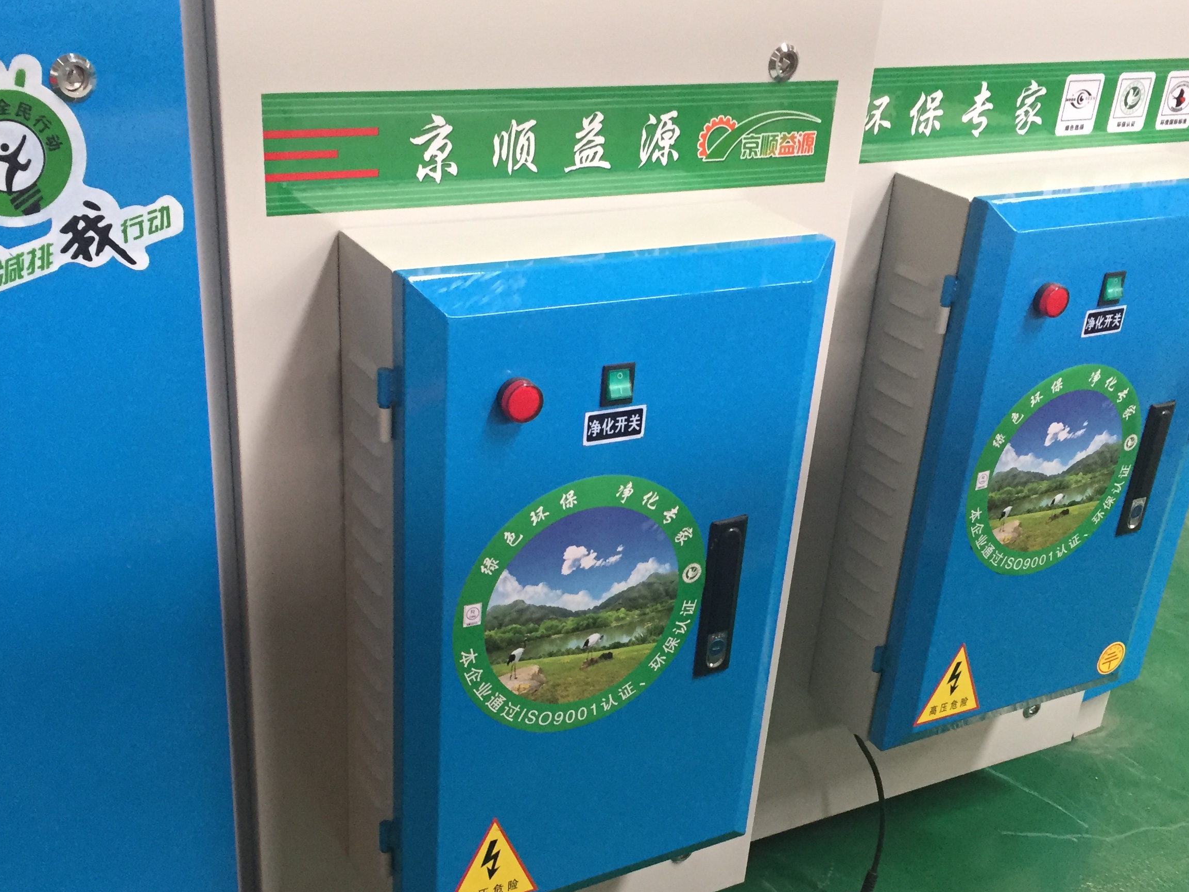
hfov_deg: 45.8
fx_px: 1408
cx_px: 594
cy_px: 578
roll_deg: -3.2
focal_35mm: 41
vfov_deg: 34.9
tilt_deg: -28.0
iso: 200
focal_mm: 4.15
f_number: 2.2
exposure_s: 1/33
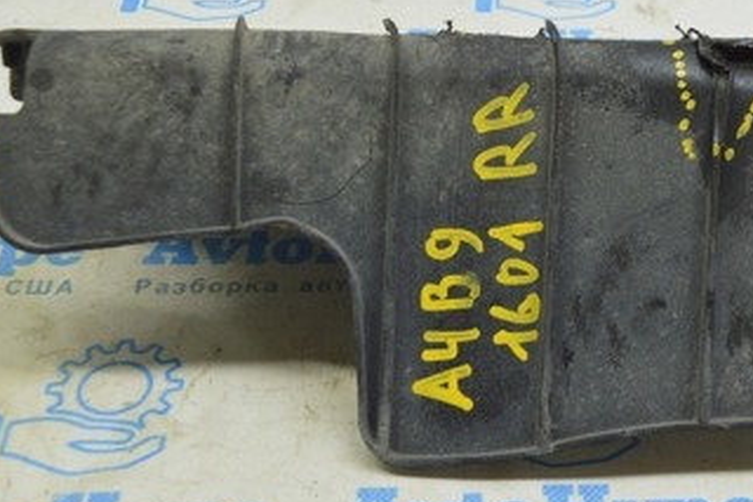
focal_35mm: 81
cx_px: 657
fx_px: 1693
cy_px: 225
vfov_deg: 16.8
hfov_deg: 24.5
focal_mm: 27
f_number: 5.6
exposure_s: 1/20
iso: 400
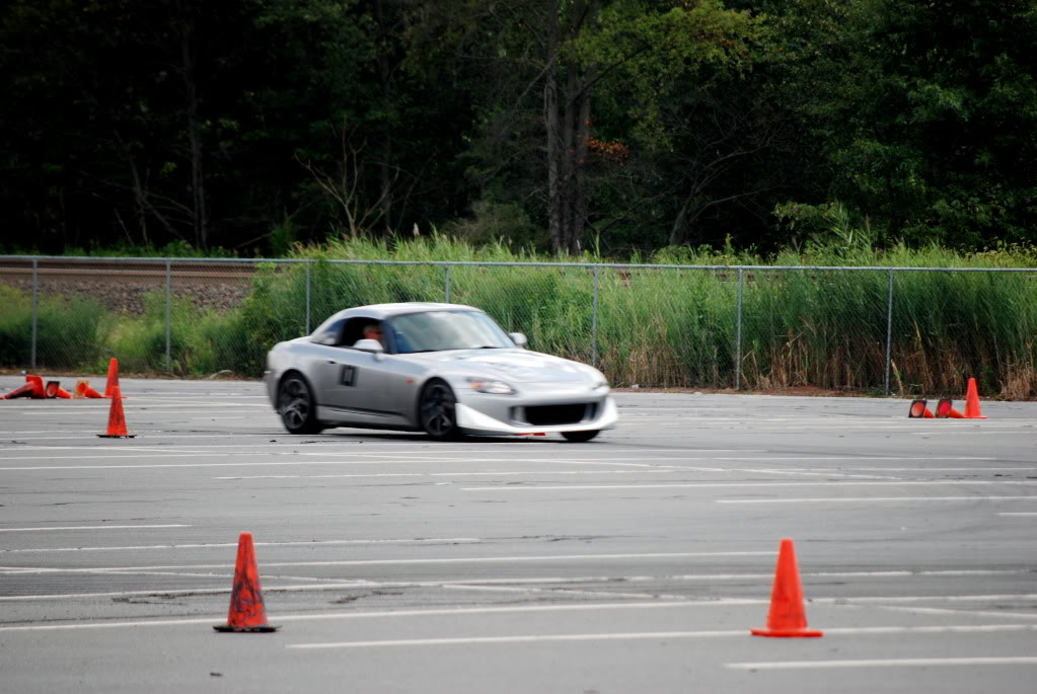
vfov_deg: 4.6
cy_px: 347
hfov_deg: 6.9
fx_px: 8653
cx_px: 518
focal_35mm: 300
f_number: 5.6
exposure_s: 1/160
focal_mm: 200
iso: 100
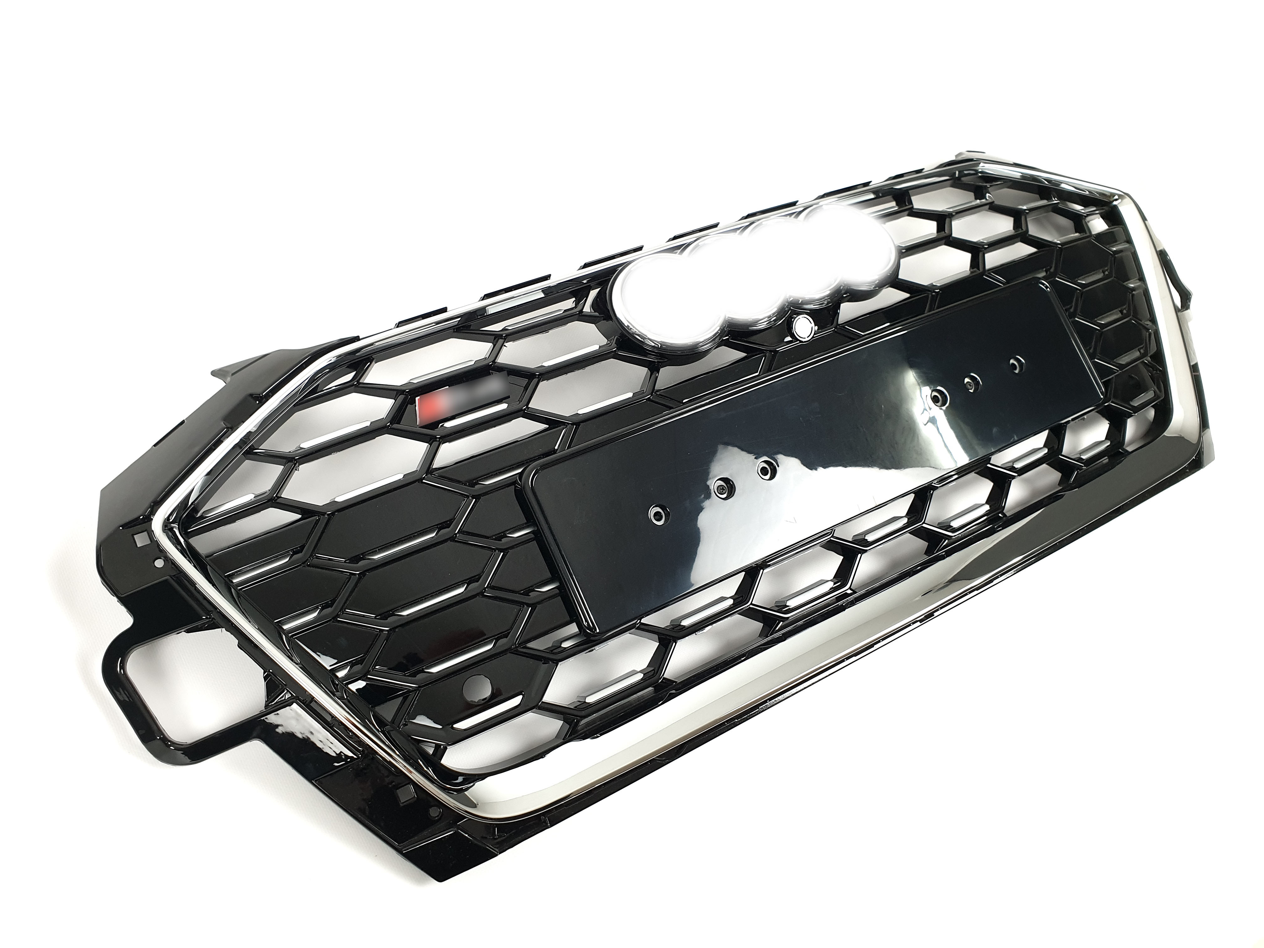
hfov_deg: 67.3
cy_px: 474
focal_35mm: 26
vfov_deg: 53.1
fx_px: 949
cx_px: 632
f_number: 2.4
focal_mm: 4.3
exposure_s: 1/50
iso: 160
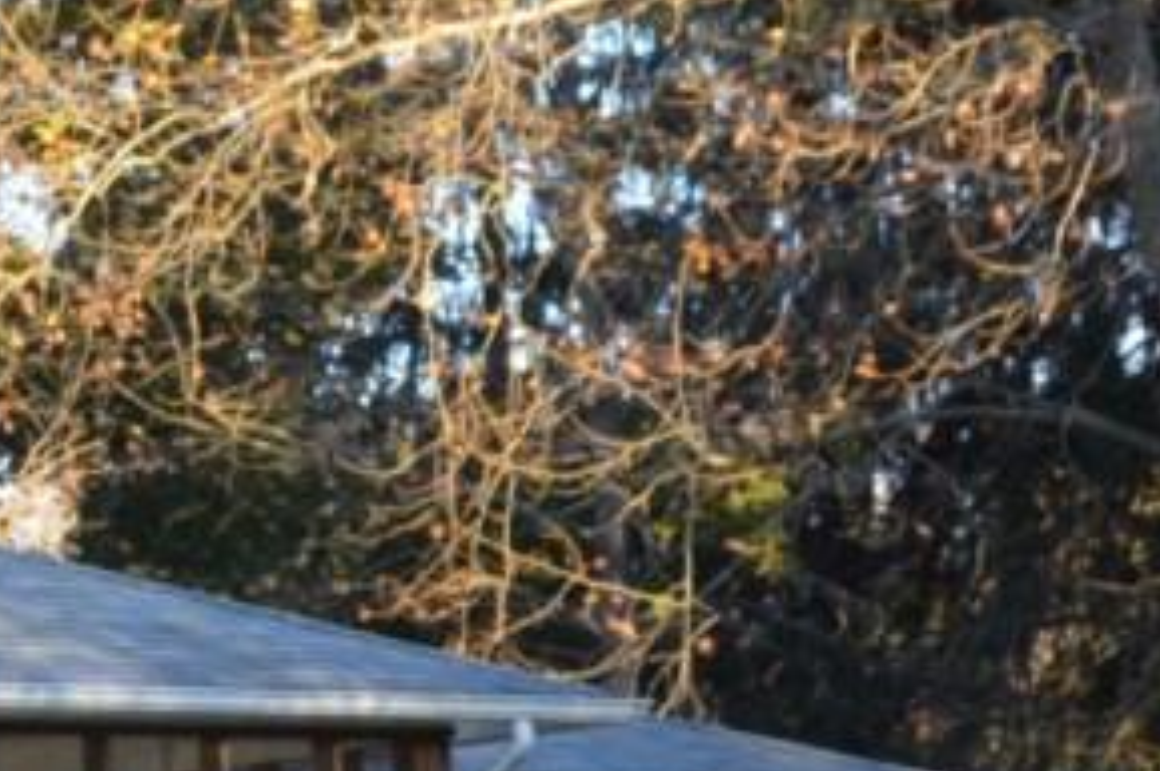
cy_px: 781
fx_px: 5826
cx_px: -502
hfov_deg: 11.0
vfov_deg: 7.5
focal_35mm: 181
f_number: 4.5
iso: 400
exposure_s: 1/100
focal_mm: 34
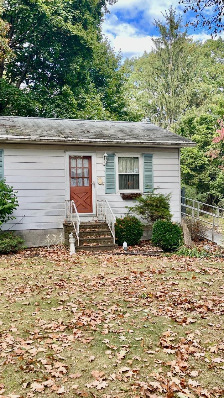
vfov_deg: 52.8
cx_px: 127
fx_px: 401
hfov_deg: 31.2
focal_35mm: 38
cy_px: 199
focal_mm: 5.1
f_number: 1.6
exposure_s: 1/316
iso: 50
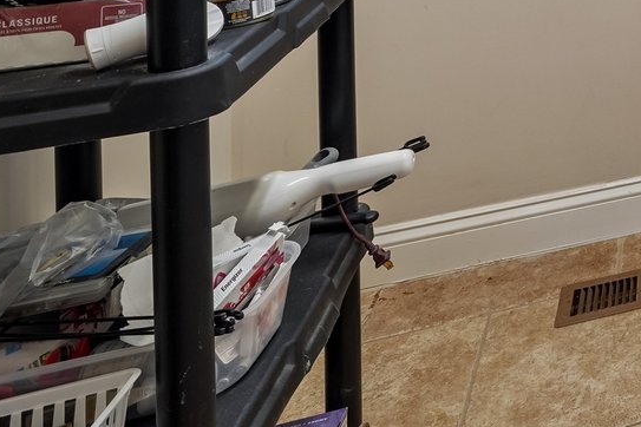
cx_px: 1123
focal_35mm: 49
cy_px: -277
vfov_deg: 21.3
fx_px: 872
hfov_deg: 23.2
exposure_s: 1/30
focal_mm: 13
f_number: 8
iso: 400
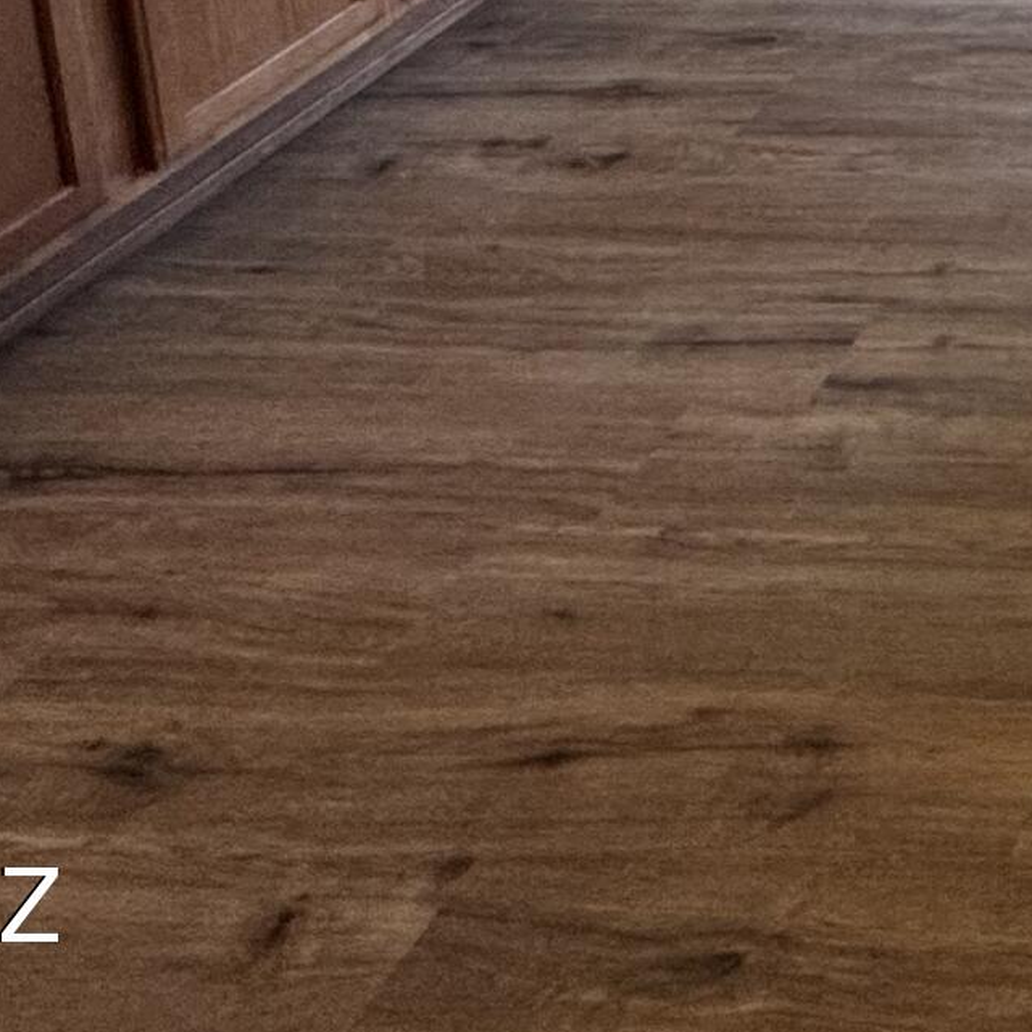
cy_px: -742
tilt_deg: -7.7
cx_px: 1738
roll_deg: +2.2
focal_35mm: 58
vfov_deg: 21.4
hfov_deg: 21.8
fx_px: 1956
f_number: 2.2
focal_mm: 2.22
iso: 160
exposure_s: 1/120
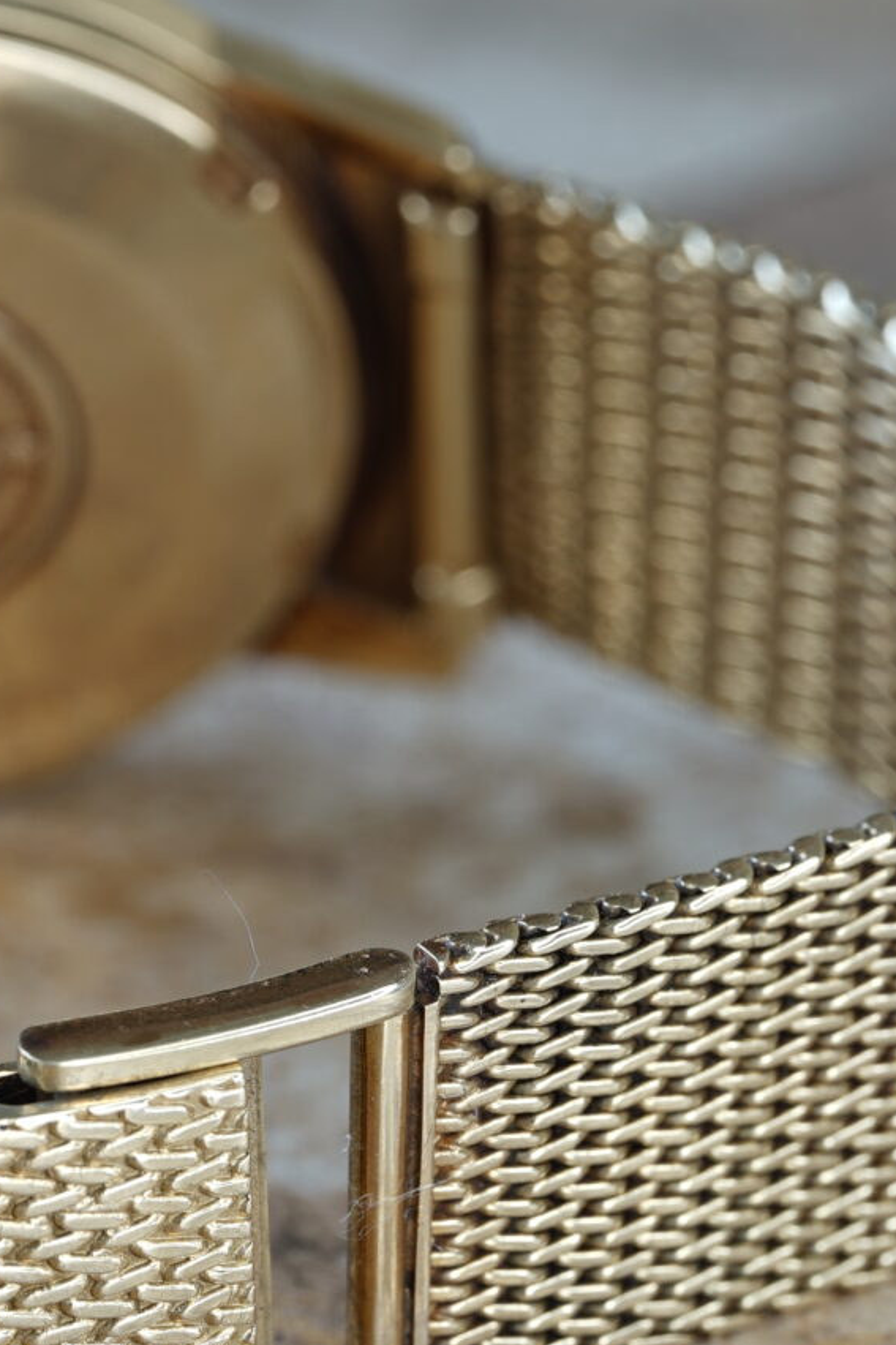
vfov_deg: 6.5
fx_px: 11801
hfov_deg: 4.3
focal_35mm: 316
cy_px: 661
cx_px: 13
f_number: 8
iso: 80
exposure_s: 1/4
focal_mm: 105
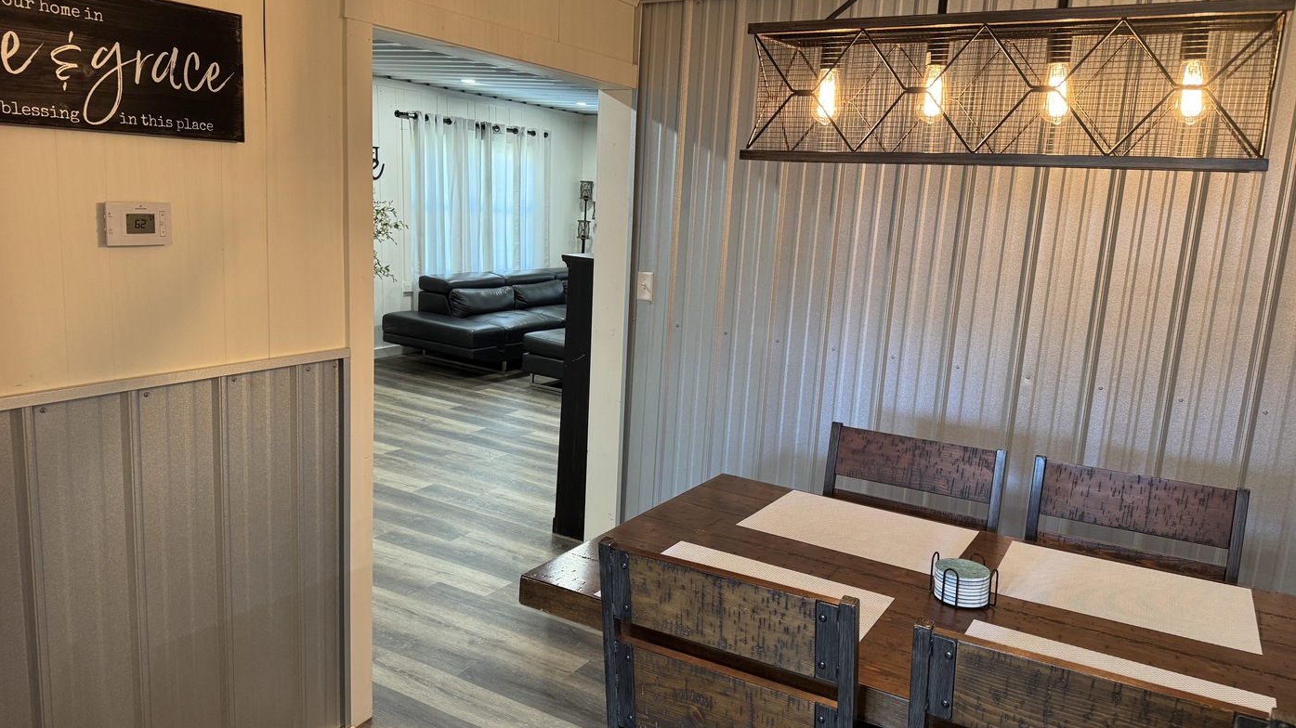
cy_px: 359
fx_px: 928
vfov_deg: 42.9
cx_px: 661
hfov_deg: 69.9
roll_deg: -4.0
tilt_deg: -11.2
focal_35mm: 27
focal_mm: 6.76
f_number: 1.78
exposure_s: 1/60
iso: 200
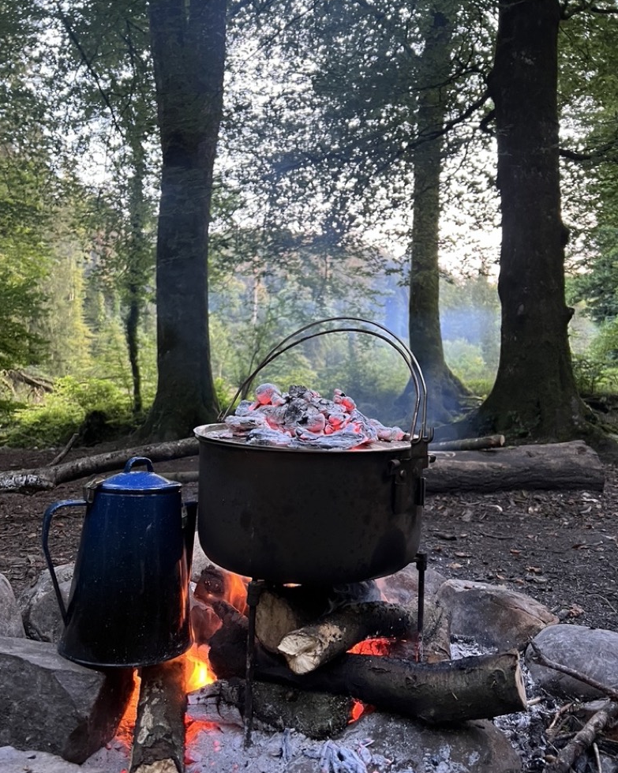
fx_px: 640
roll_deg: +1.9
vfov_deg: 62.2
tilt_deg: -0.3
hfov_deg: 51.5
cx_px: 299
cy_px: 396
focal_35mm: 28
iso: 400
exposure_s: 1/60
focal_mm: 5.7
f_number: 1.5
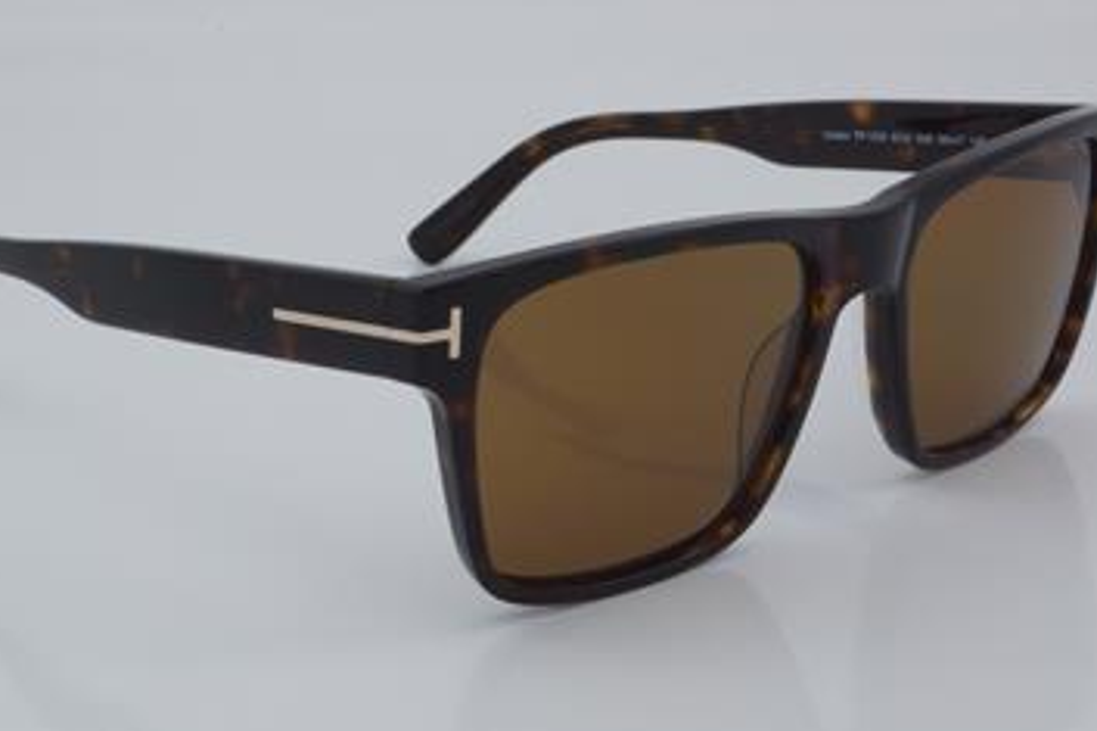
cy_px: 345
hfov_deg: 23.9
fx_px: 2589
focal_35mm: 85
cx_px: 522
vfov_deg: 16.1
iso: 100
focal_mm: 50
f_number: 32
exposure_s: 1/4
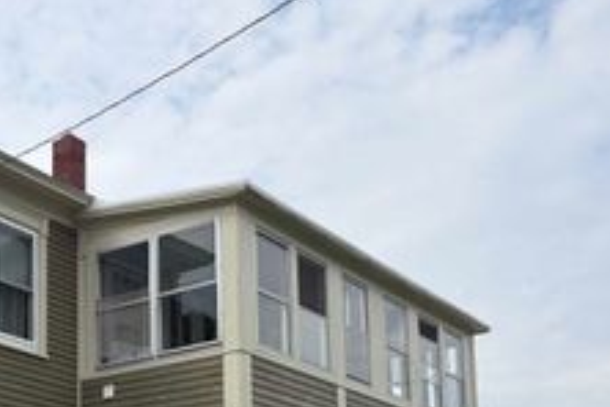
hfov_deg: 31.9
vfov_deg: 21.1
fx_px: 1034
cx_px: 110
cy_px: 458
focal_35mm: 61
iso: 50
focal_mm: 5.96
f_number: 1.6
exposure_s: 1/3623
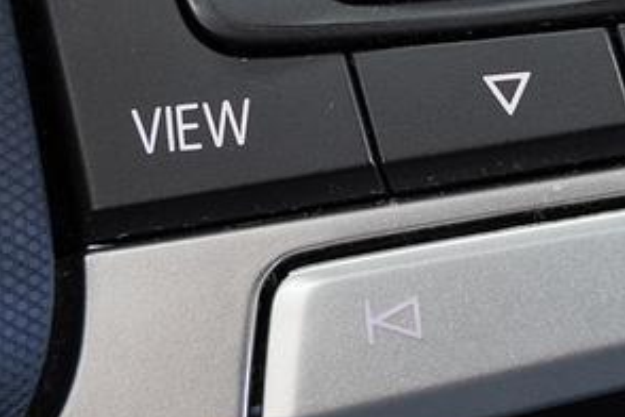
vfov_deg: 7.6
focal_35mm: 178
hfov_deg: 11.5
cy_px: -104
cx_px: 438
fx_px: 3090
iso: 800
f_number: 3.5
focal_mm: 36.4
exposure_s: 1/40
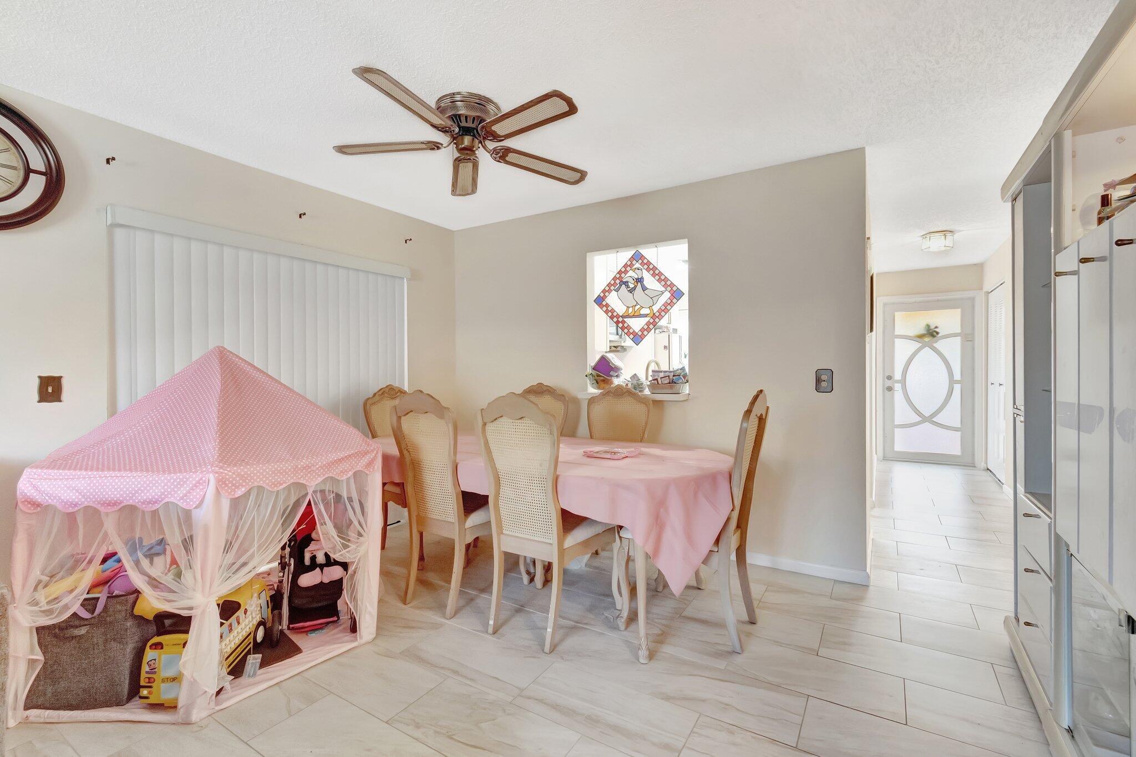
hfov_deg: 100.4
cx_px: 568
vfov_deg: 77.3
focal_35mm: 15
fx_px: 473
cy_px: 378
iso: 5000
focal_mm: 10
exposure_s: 1/15
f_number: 8
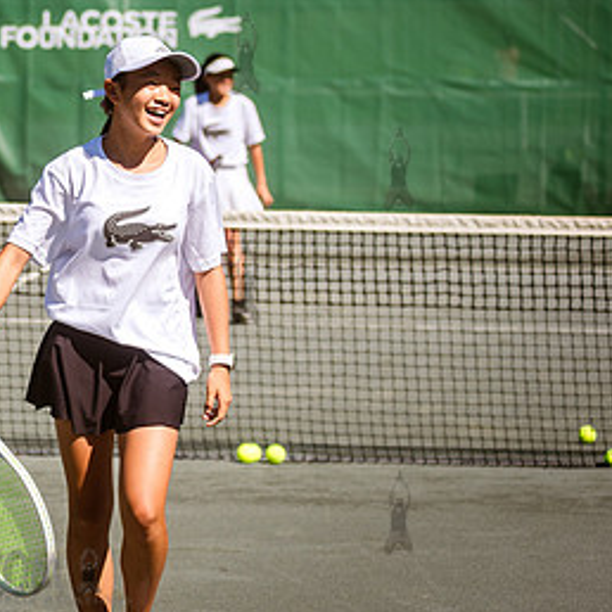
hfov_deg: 11.3
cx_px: -62
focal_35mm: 153
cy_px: 167
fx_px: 3060
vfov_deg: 11.4
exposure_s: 1/4000
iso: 200
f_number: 4
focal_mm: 80
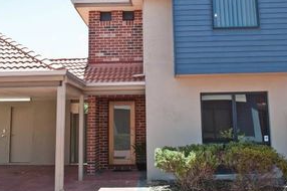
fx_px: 334
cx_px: 143
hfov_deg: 46.4
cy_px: 63
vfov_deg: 31.6
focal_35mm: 42
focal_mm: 24
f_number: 16
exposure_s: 1/60
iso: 400
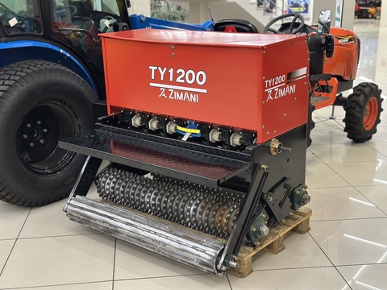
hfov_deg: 39.7
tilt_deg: -15.8
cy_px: 145
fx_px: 537
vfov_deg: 30.3
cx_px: 194
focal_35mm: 48
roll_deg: +0.6
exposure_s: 1/50
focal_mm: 6.86
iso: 200
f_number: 1.78
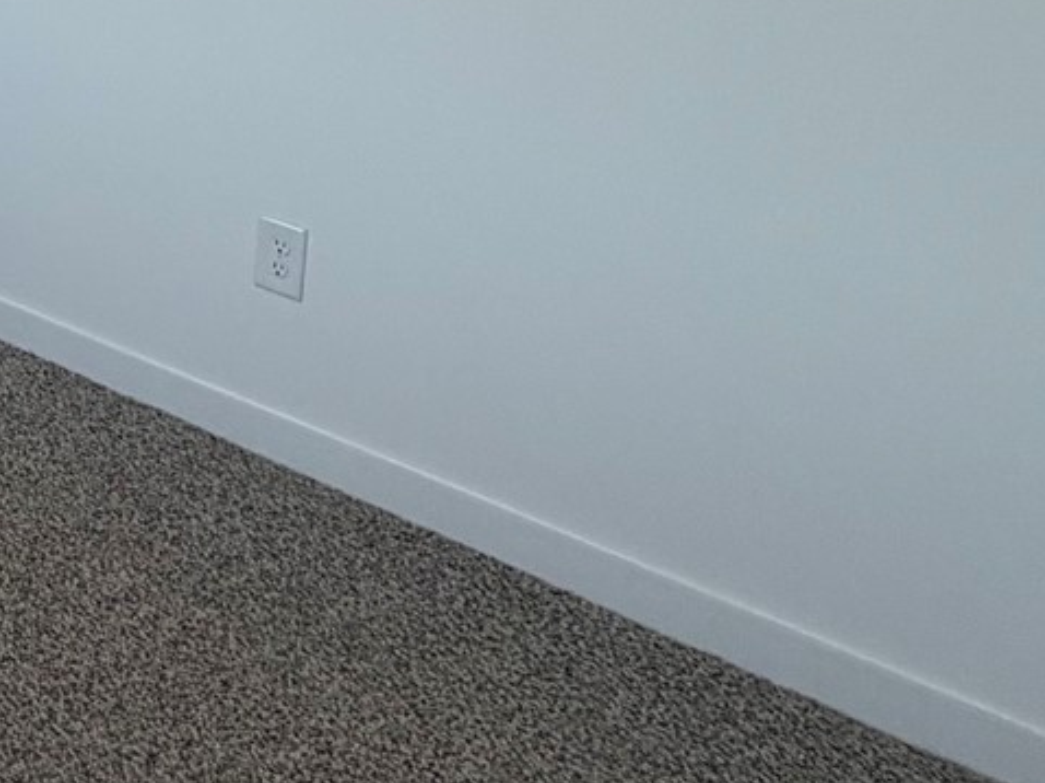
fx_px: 1810
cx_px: -667
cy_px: -313
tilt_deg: -3.0
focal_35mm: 60
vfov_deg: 21.4
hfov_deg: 23.2
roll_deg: -0.8
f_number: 2.2
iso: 160
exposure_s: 1/120
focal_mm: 2.22
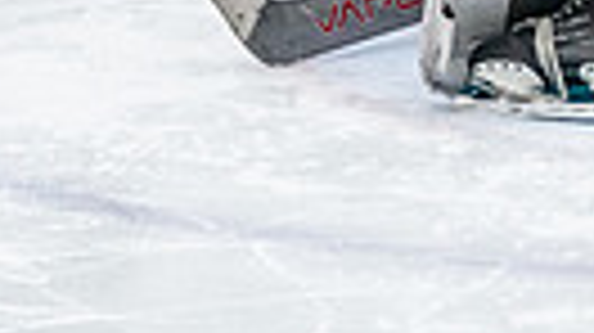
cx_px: 335
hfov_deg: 4.1
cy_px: -497
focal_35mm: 523
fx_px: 8231
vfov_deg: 2.3
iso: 4000
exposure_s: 1/800
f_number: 2.8
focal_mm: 86
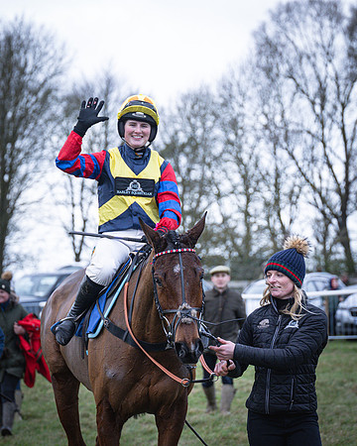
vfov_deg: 11.1
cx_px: 220
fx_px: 2294
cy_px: 185
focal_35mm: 174
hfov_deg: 8.9
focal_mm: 70
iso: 800
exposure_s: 1/2000
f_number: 2.8
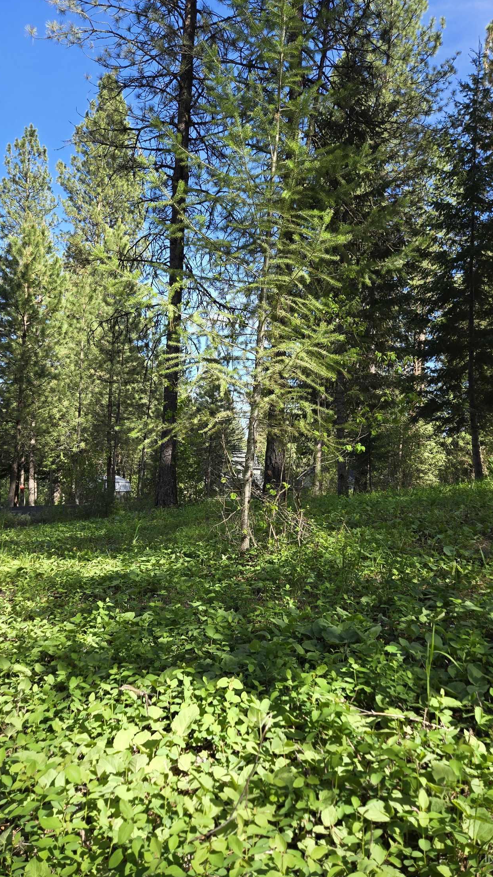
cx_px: 235
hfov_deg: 44.4
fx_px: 604
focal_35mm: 26
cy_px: 445
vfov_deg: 71.9
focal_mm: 5.4
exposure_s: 1/387
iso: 25
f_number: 1.8
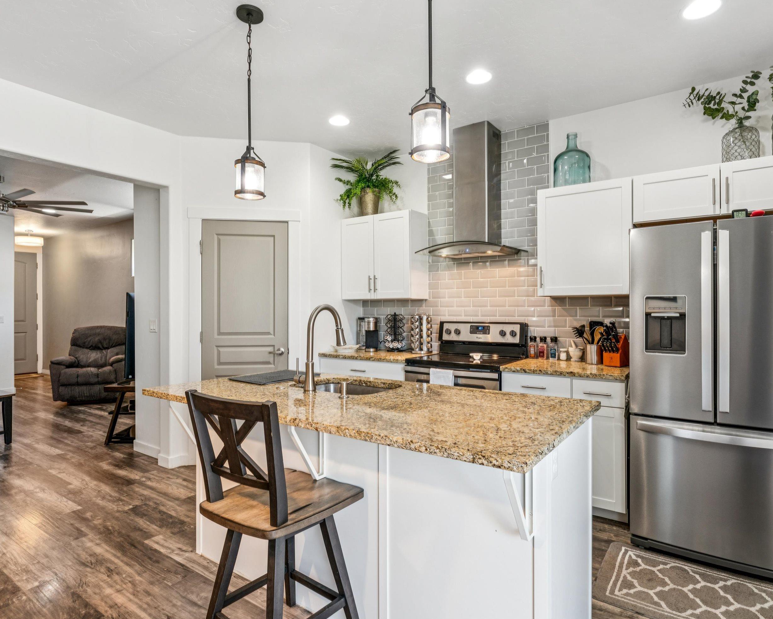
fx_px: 460
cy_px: 307
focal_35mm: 20
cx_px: 383
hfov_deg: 80.1
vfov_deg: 67.8
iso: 400
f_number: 13
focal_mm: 17.1
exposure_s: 1/5
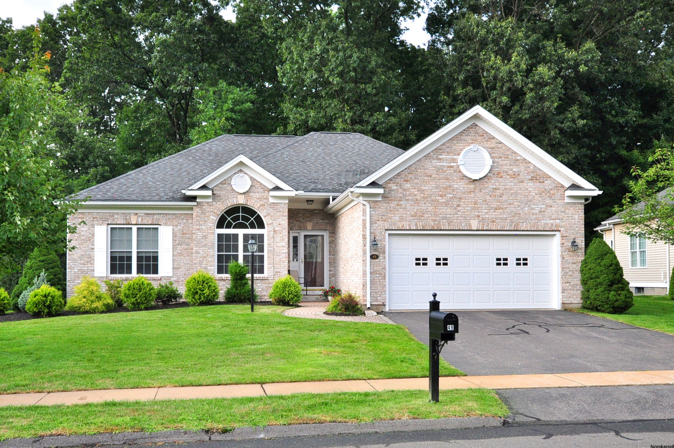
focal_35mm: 30
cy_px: 224
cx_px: 337
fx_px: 561
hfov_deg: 62.0
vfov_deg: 43.5
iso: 640
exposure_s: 1/200
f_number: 8
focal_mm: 20
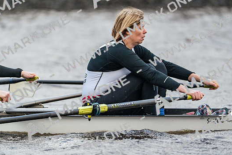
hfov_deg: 3.7
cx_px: 117
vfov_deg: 2.5
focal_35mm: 552
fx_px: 3560
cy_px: 74
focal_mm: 500
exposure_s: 1/1600
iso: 5000
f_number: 6.3
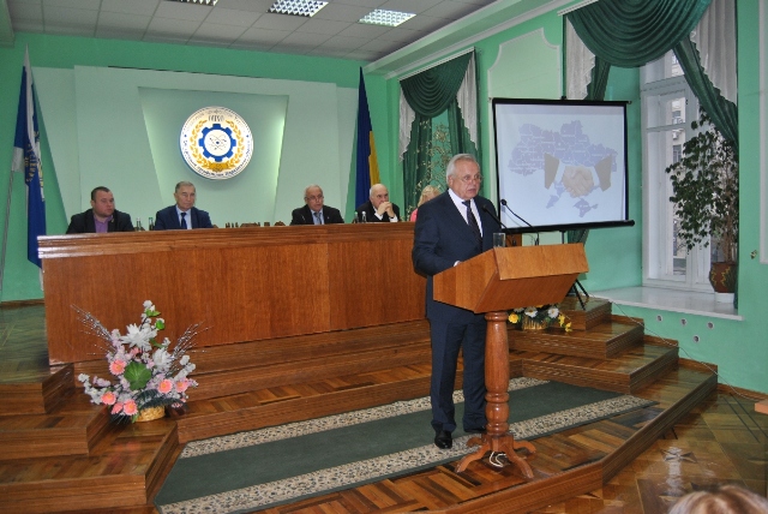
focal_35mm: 27
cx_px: 384
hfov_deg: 67.3
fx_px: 577
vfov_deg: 48.0
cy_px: 257
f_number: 3.5
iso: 200
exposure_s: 1/60
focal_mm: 18
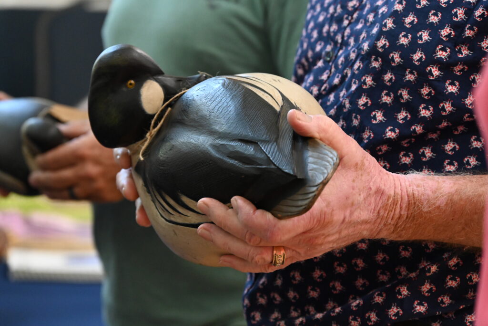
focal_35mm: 140
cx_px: 244
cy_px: 163
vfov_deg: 9.8
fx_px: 1898
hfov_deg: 14.7
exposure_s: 1/125
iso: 5000
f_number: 6.3
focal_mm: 140
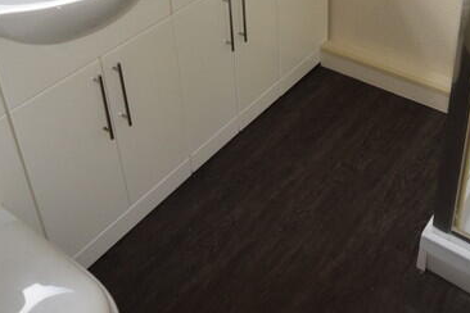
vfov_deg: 29.8
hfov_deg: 46.2
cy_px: 2
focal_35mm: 42
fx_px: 548
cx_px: 281
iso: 800
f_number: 5
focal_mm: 10
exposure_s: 1/100
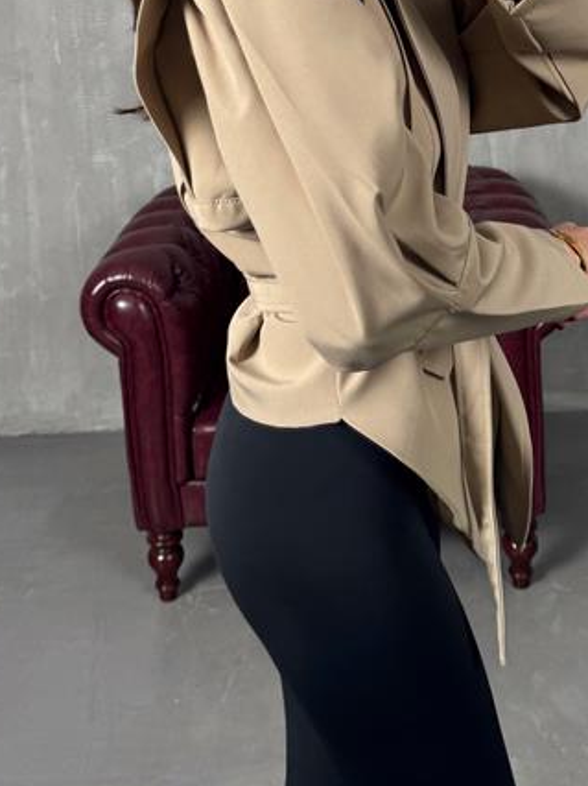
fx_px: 1202
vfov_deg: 34.5
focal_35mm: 53
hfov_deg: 27.4
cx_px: 359
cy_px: 105
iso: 80
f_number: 1.78
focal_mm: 6.76
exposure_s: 1/121
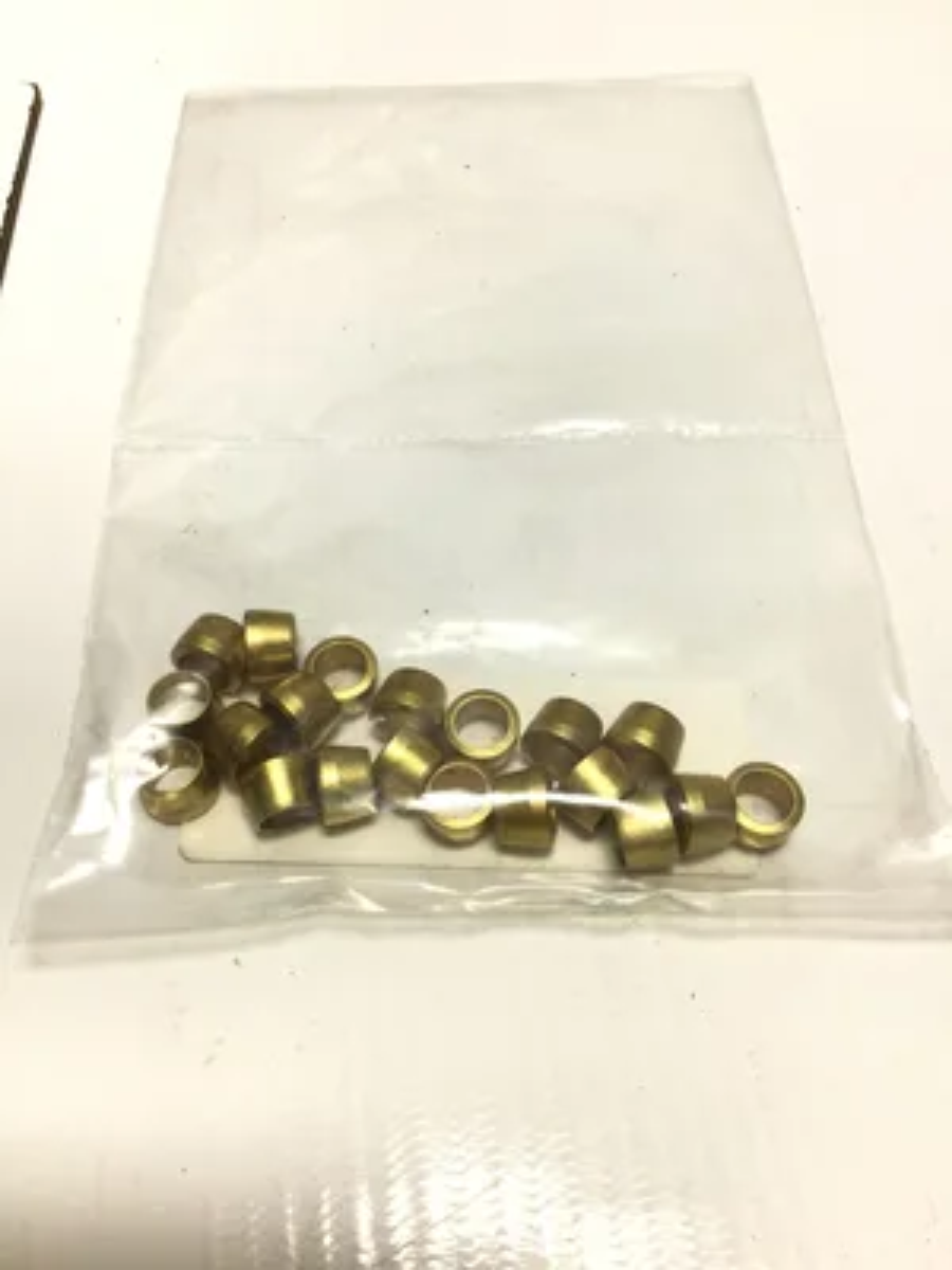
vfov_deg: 58.4
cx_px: 476
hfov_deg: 45.4
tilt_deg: -56.9
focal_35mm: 31
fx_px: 1137
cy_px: 635
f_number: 2.4
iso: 25
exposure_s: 1/172
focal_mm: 3.3
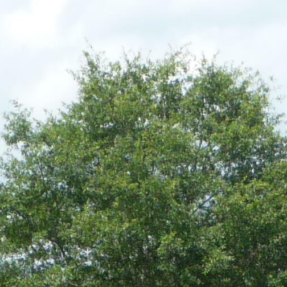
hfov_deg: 4.6
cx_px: 243
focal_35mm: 379
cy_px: 552
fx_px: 3555
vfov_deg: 4.6
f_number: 4.6
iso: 100
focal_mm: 12.2
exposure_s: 1/400
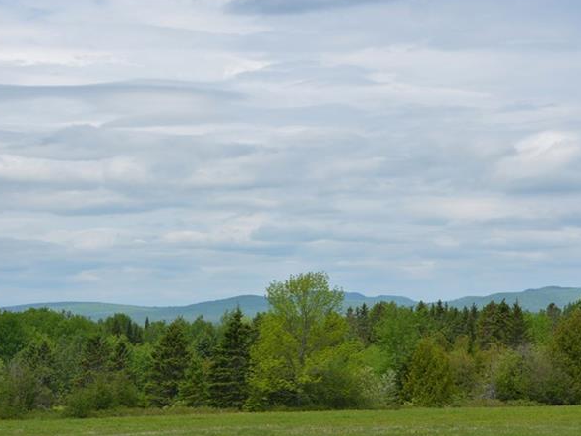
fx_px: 1678
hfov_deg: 19.6
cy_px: 309
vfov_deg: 14.7
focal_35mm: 100
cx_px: 396
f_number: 8
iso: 100
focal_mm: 40
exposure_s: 1/250
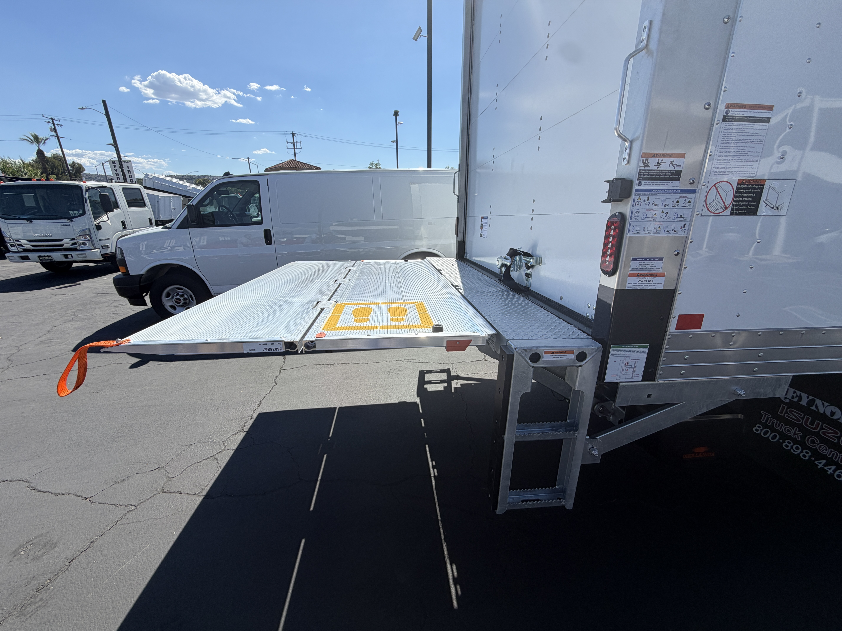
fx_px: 341
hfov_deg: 102.1
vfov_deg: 85.7
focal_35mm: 14
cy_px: 316
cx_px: 421
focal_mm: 2.22
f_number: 2.2
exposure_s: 1/970
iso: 20
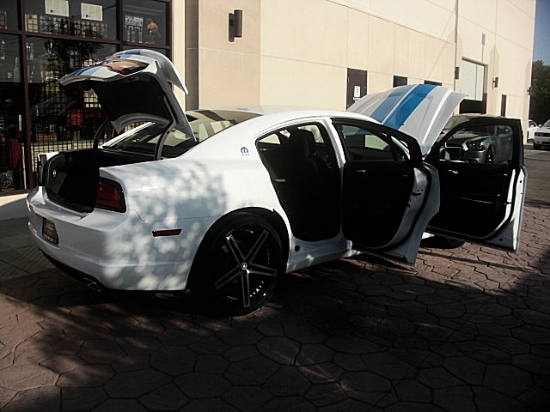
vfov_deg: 39.7
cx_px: 275
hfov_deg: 51.4
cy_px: 206
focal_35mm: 36
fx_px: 572
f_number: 7.9
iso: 50
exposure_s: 1/200
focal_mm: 6.3
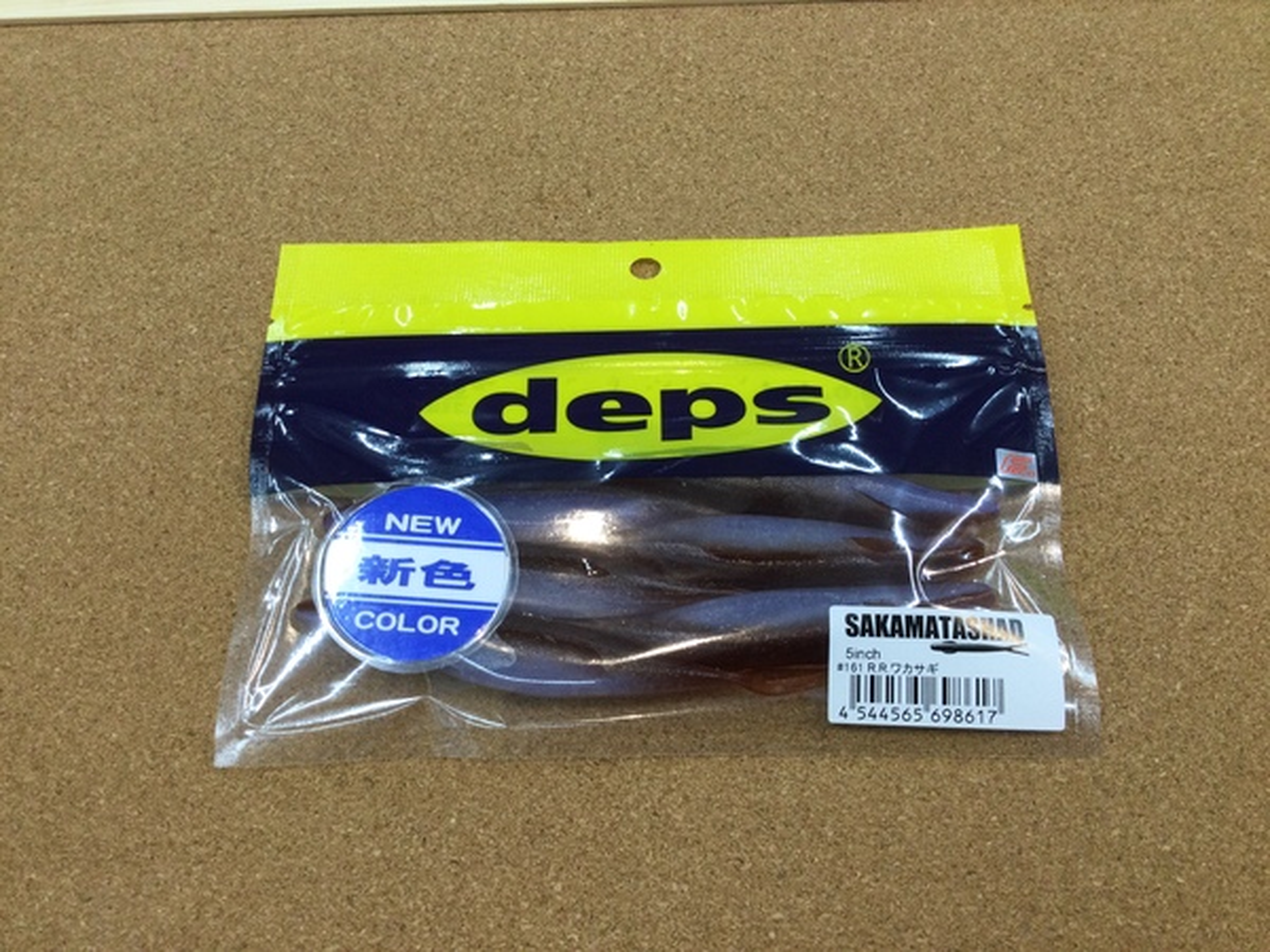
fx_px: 1137
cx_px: 635
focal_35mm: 31
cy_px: 476
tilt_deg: -67.6
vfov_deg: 45.4
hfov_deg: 58.4
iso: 32
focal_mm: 3.3
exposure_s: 1/40
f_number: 2.4
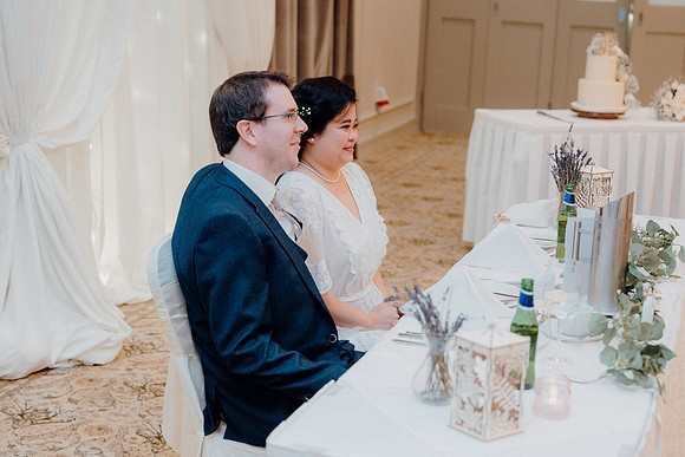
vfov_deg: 19.5
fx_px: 1332
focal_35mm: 70
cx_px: 342
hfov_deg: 28.8
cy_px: 228
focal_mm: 70
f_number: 3.5
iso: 3200
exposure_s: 1/160
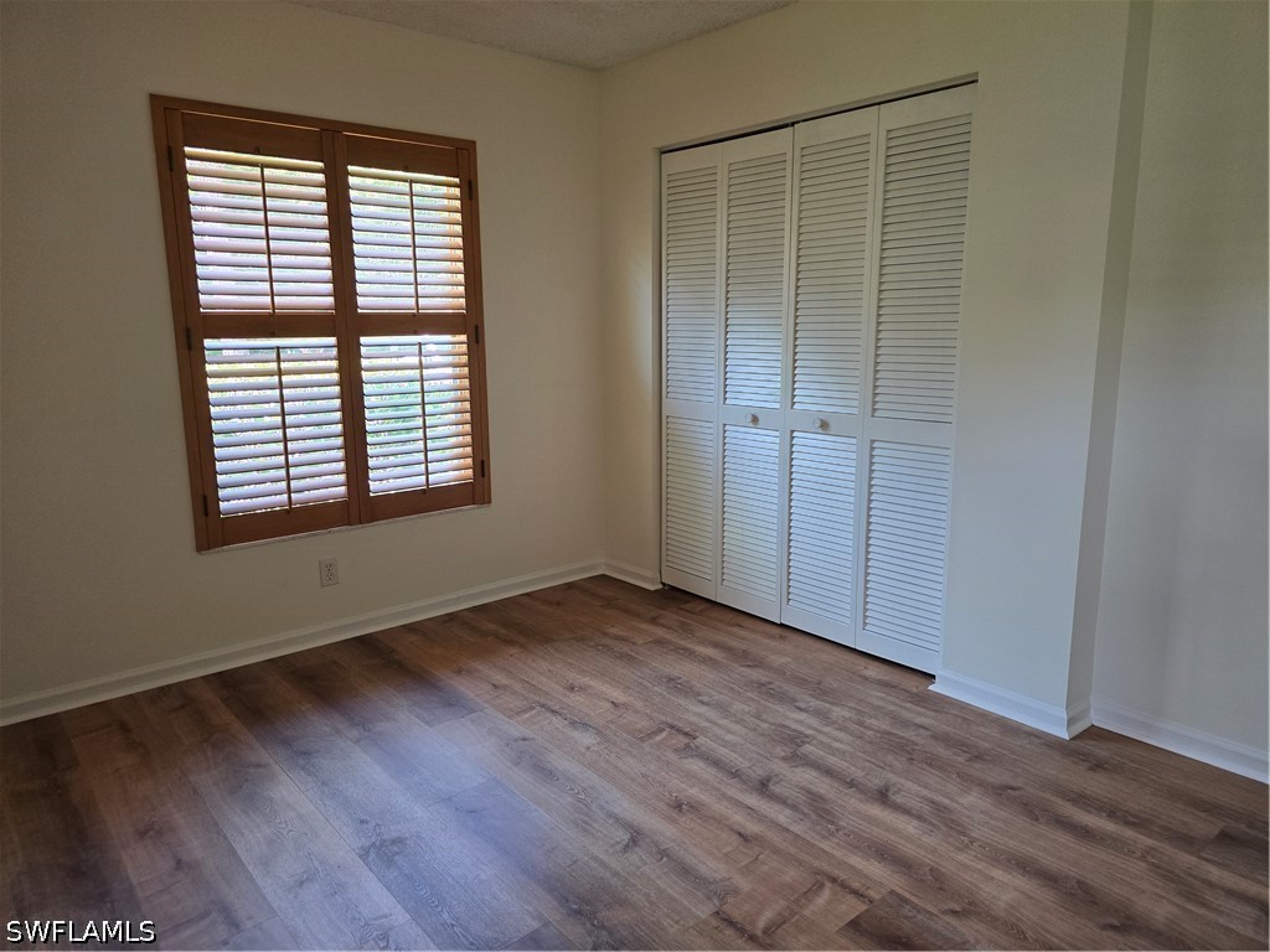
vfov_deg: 58.9
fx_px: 844
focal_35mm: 23
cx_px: 635
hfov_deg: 73.9
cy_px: 476
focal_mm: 6.3
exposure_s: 1/120
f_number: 1.7
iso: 160
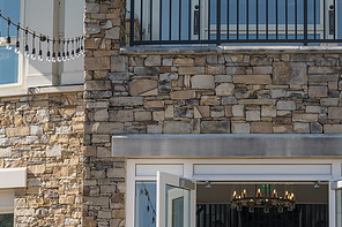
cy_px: 227
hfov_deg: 14.2
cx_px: 251
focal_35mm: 144
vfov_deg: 9.5
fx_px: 1367
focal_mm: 70
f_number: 4
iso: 100
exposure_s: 1/800
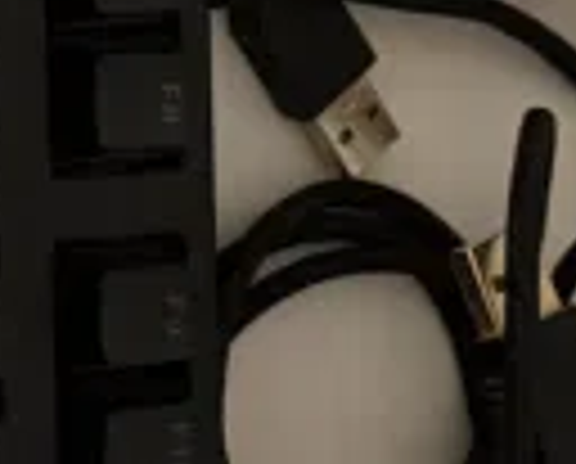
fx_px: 1999
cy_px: -72
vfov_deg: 12.9
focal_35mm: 117
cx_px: -36
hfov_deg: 16.0
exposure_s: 1/19
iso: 1600
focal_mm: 6.76
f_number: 1.78
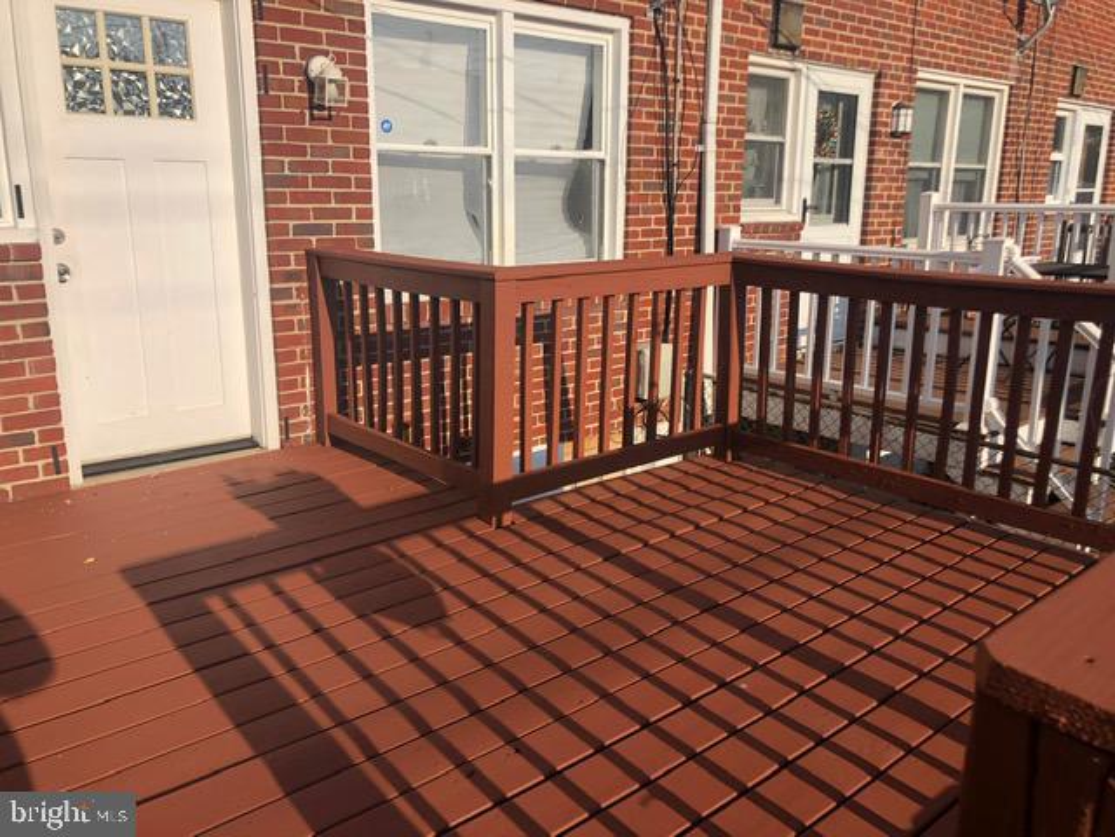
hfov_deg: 63.4
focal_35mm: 28
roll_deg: -0.3
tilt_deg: -12.7
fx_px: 902
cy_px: 418
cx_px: 558
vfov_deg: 49.7
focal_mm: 3.99
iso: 20
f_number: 1.8
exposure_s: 1/2088
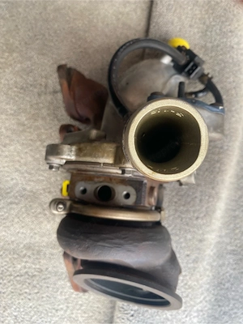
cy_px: 162
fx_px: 234
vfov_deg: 69.4
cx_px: 122
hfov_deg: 54.9
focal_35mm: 25
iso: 40
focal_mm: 4.25
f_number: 1.8
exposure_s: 1/121
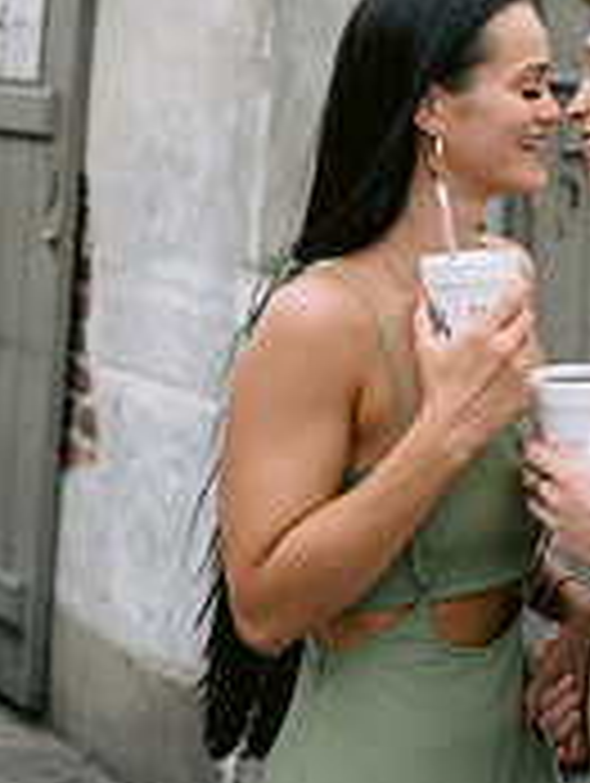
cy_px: 104
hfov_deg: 16.9
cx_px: 441
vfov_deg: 22.0
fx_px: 1972
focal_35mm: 87
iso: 320
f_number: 1.8
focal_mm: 35
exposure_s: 1/320
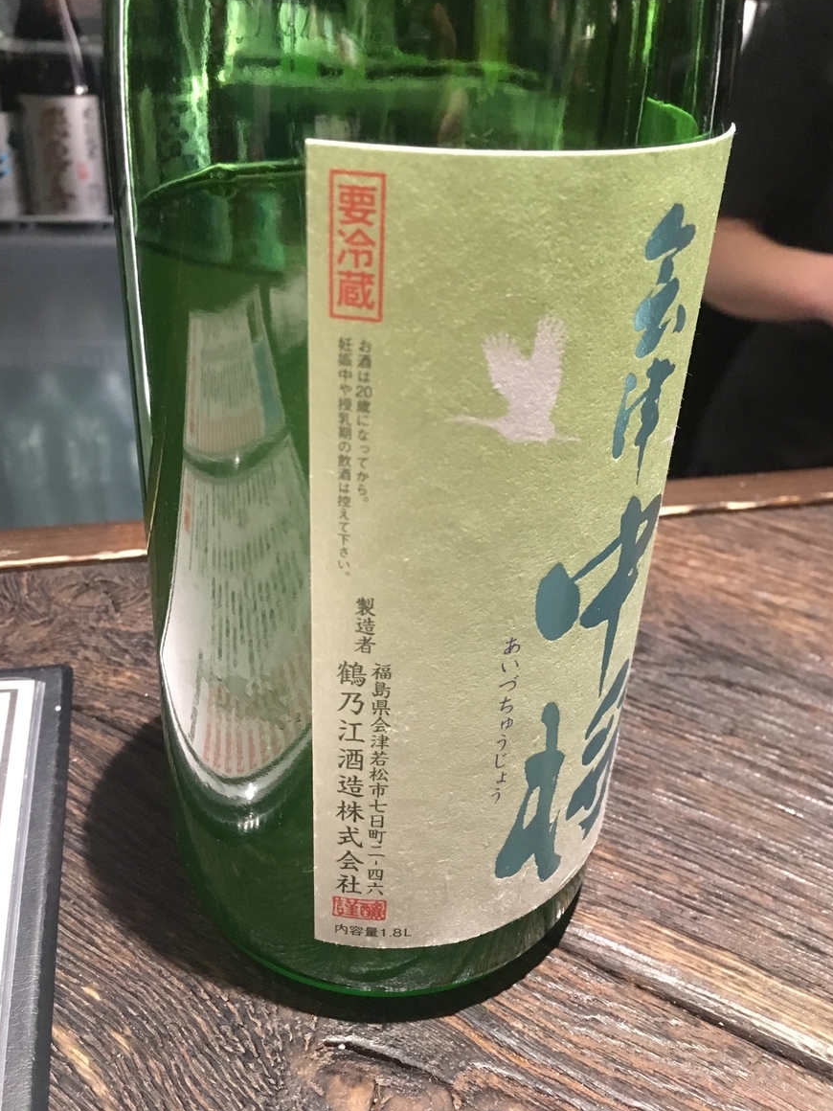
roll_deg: -3.5
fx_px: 963
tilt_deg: -29.3
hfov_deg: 46.8
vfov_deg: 60.0
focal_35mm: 30
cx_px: 423
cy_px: 539
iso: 250
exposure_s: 1/15
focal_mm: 4.15
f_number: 2.2
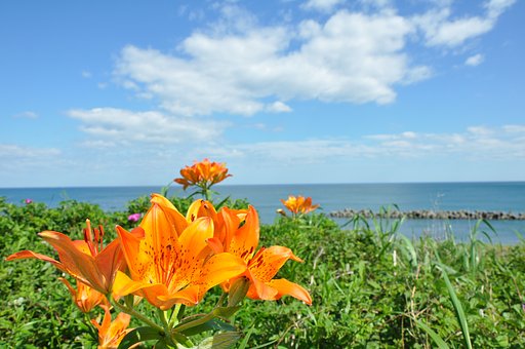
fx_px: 393
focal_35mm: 27
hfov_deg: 67.4
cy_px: 174
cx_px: 262
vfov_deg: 47.8
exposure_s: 1/320
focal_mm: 18
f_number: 9
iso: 200
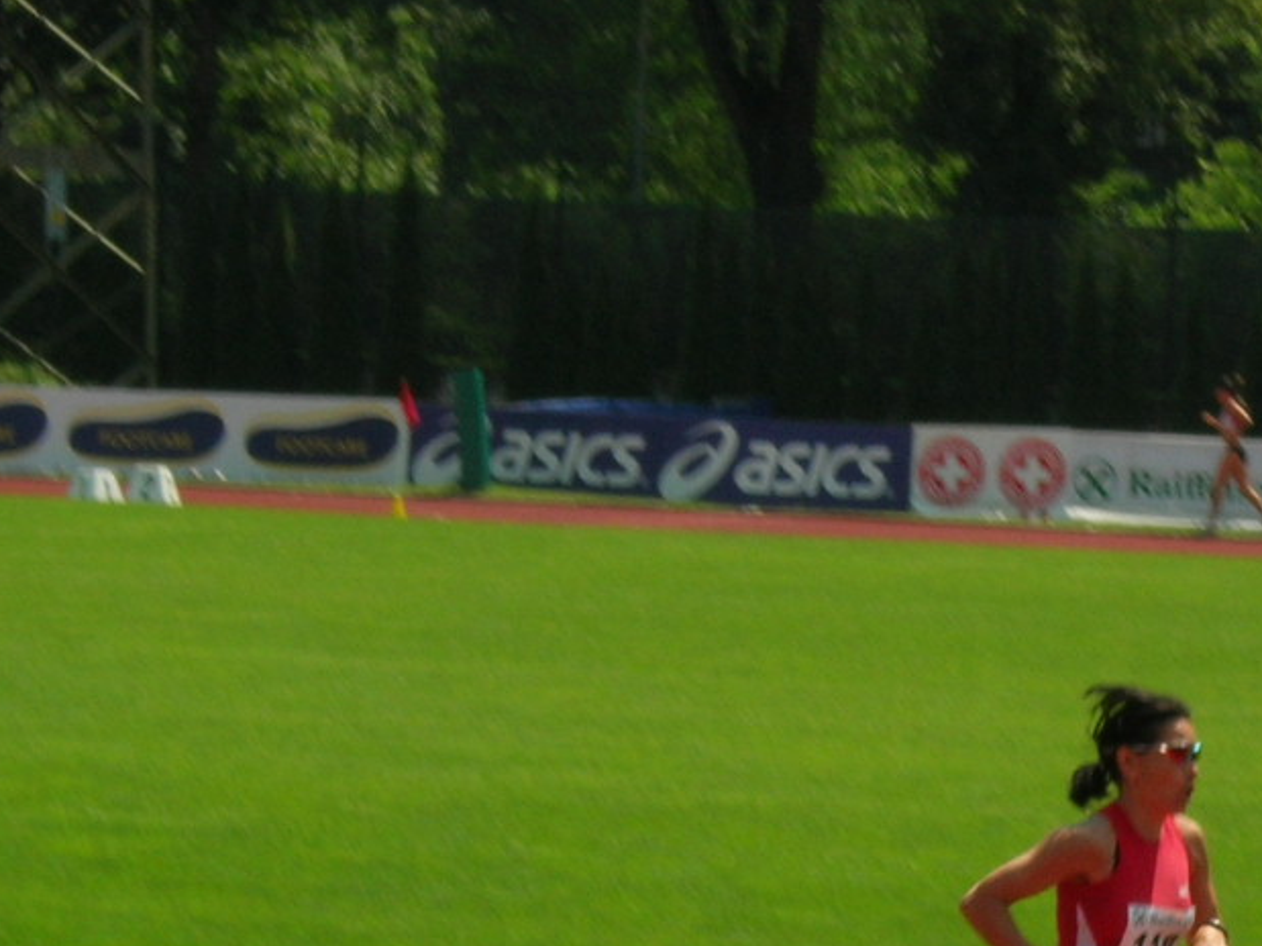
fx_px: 10643
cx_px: 1403
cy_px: 1052
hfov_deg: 6.8
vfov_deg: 5.1
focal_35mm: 292
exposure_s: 1/225
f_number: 8.2
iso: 64
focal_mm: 23.4
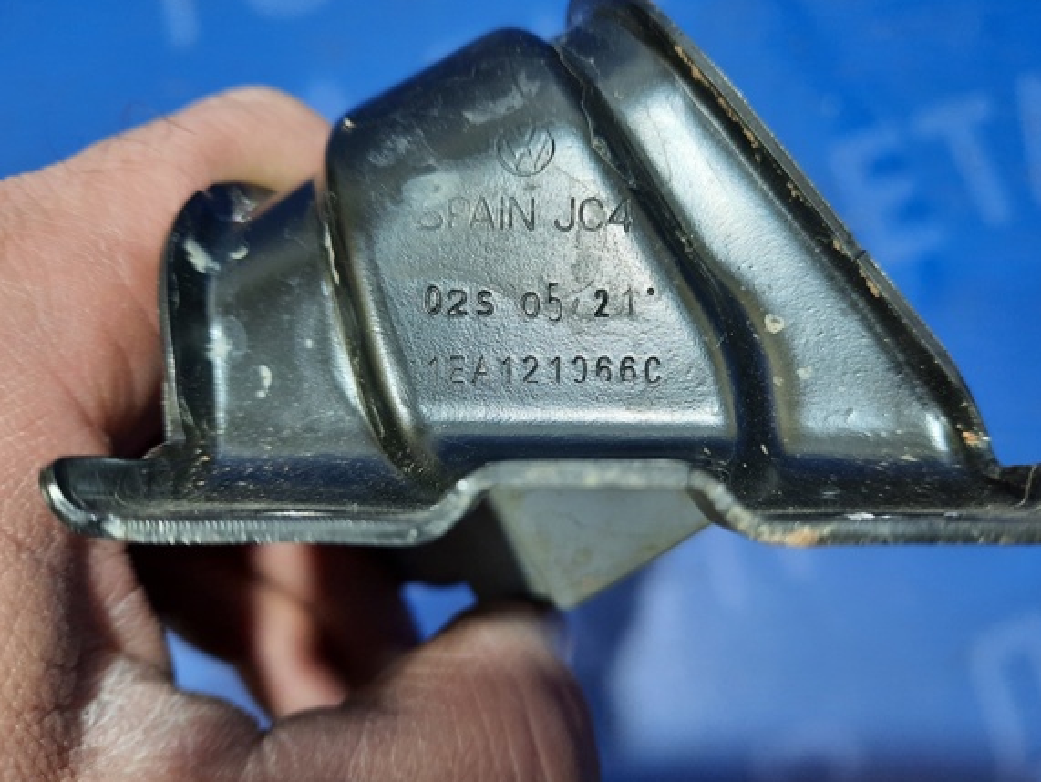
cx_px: 554
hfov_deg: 63.4
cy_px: 396
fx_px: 843
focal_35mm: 28
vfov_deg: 49.8
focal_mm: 4.6
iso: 400
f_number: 2
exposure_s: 1/50
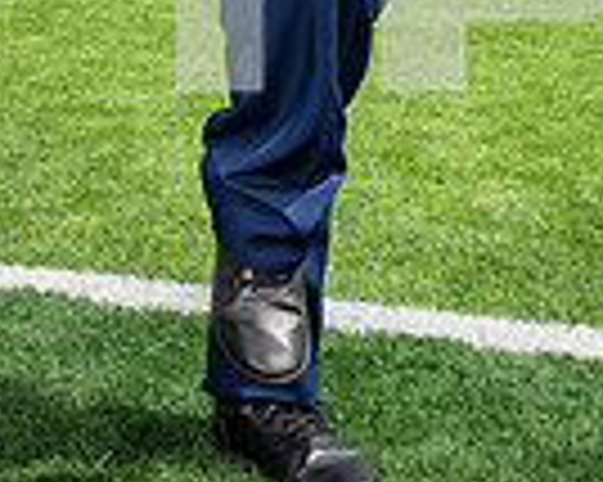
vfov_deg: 12.8
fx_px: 1962
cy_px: -360
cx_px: 338
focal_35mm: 110
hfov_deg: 17.5
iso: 125
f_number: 7.1
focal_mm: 35
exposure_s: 1/400
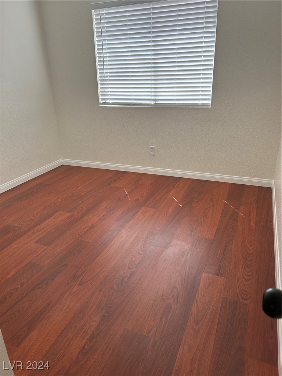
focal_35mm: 26
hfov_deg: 53.1
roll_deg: +2.2
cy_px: 188
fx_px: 282
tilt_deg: -21.4
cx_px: 141
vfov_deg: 67.3
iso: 50
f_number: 1.5
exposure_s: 1/171
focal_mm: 5.7
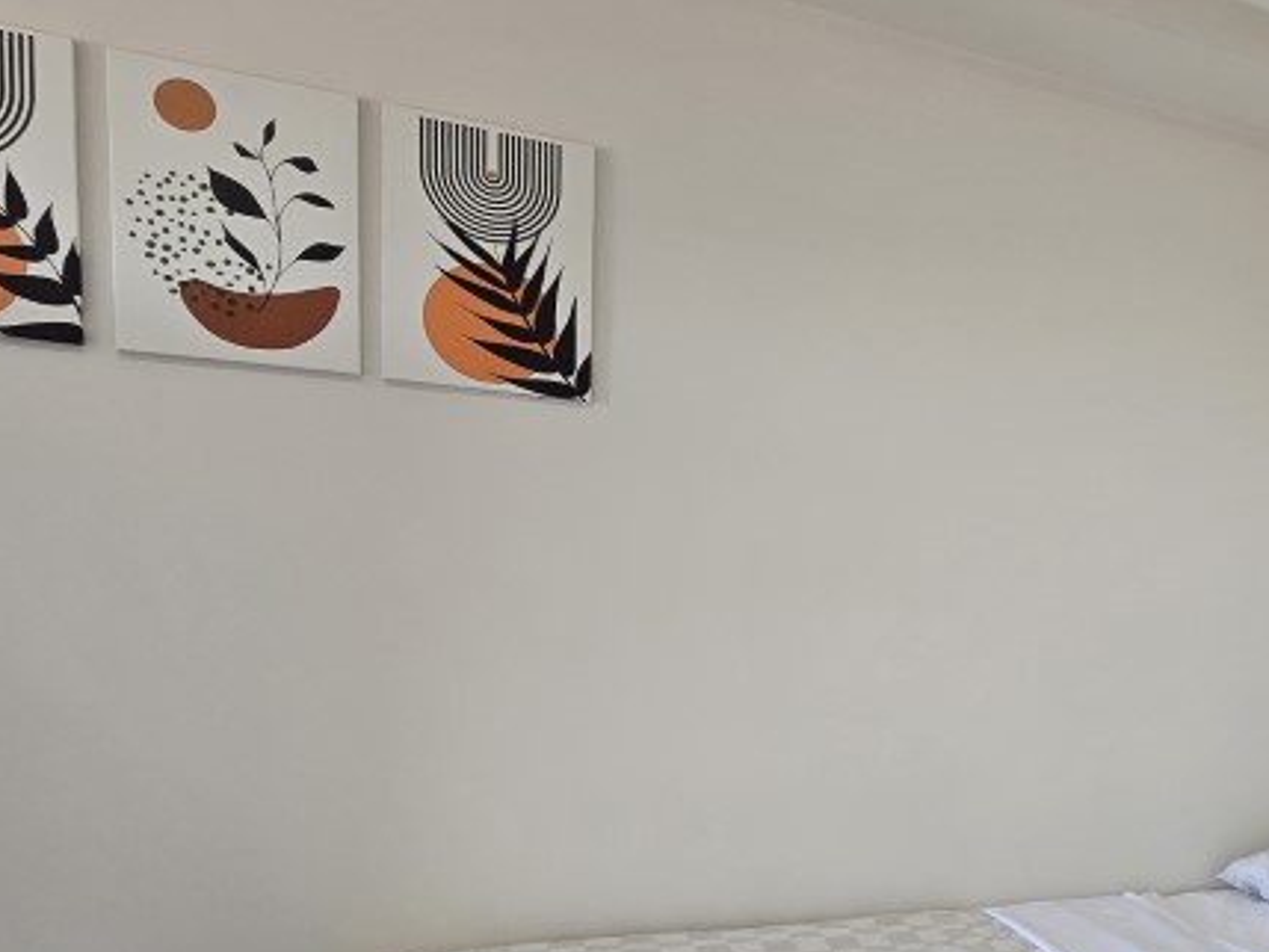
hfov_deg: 53.4
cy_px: 707
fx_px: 1137
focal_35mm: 31
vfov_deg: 44.1
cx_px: 1062
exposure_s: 1/50
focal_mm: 2.2
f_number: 2.2
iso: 100
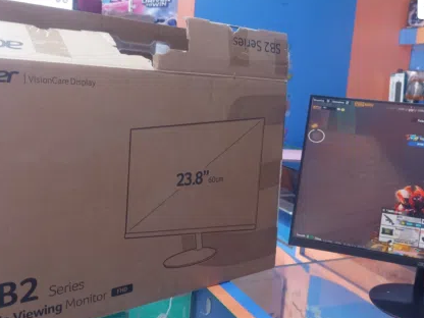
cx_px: 264
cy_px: 166
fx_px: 490
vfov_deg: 36.0
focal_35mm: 40
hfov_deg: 46.4
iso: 438
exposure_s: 1/100
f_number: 1.8
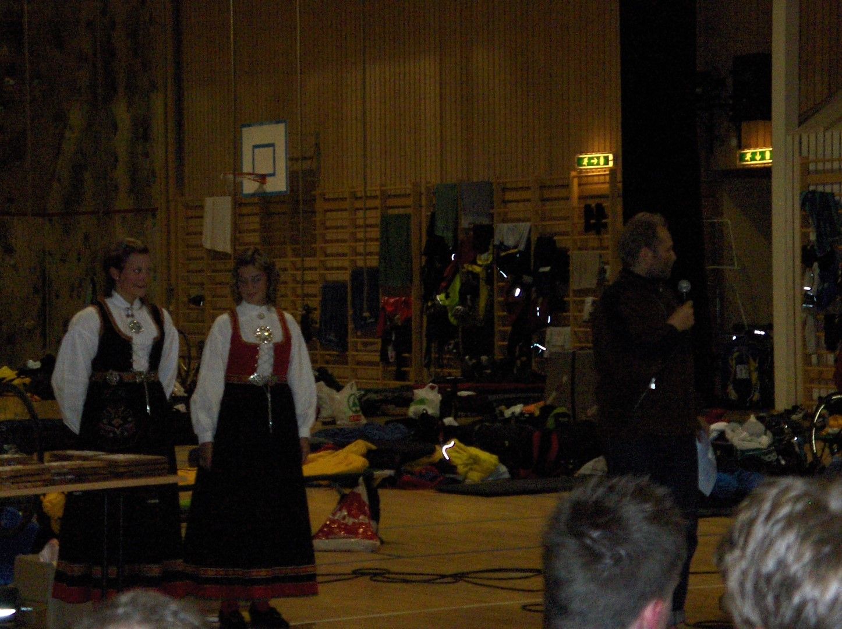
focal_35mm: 86
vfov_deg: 17.1
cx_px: 421
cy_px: 314
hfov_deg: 22.8
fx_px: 2089
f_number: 4
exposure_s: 1/108
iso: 200
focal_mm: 17.7
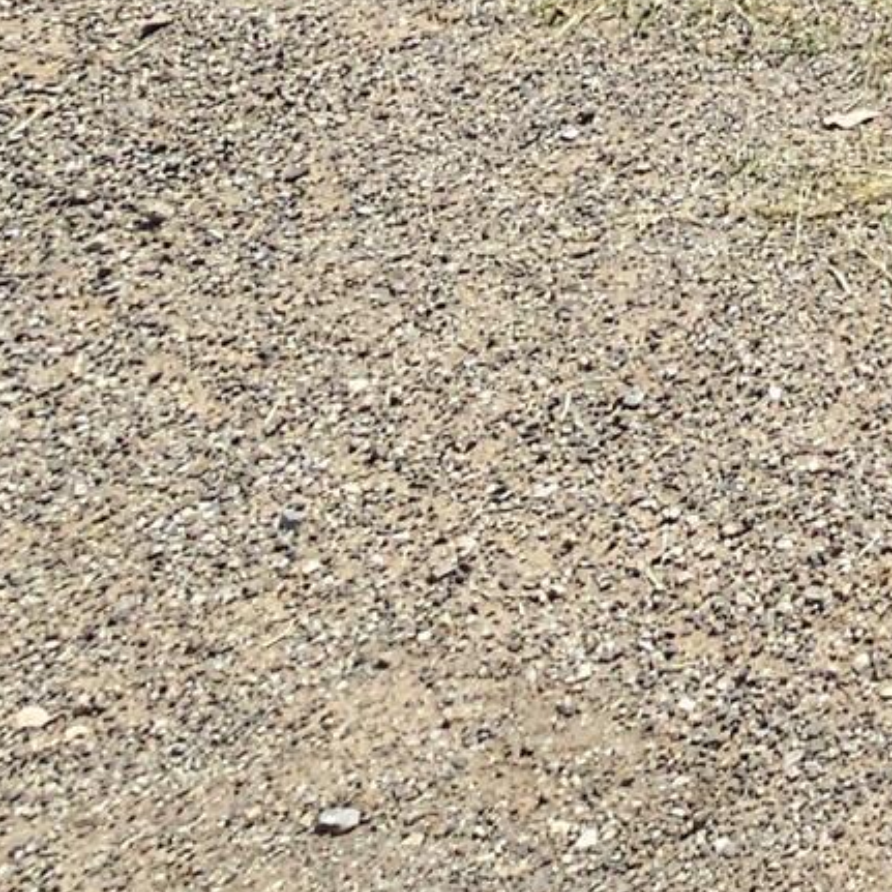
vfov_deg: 15.0
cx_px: 1767
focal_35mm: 80
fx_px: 2332
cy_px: -1142
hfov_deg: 16.6
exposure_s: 1/5000
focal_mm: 2.2
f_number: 2.2
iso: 50
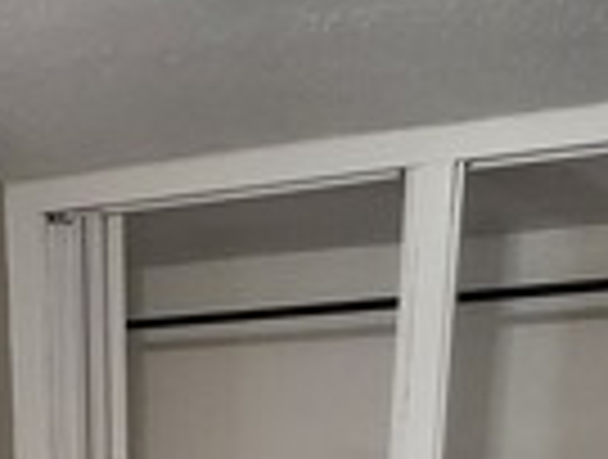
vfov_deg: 18.1
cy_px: 832
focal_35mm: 64
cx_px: 70
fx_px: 1127
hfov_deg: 29.1
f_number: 2.2
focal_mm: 1.74
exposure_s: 1/60
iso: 250
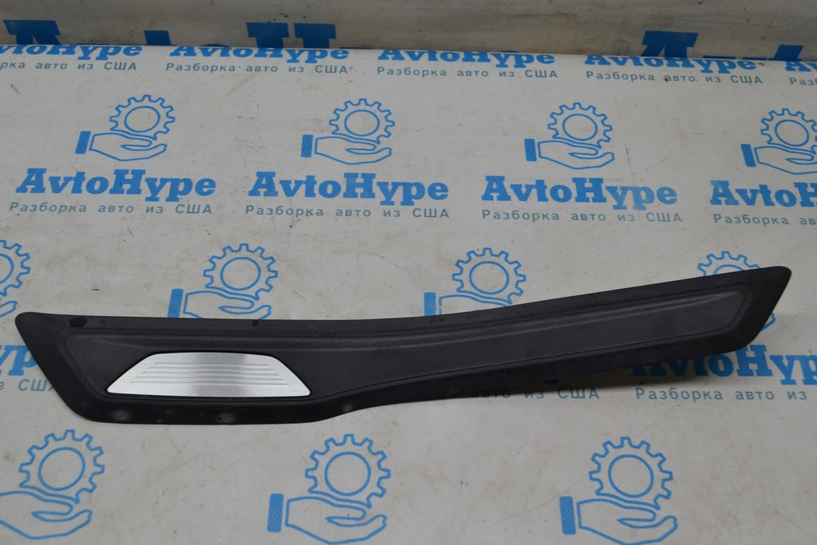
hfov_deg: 49.5
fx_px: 885
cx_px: 408
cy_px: 272
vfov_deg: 34.2
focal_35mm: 39
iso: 400
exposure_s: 1/125
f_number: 5.6
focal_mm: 26
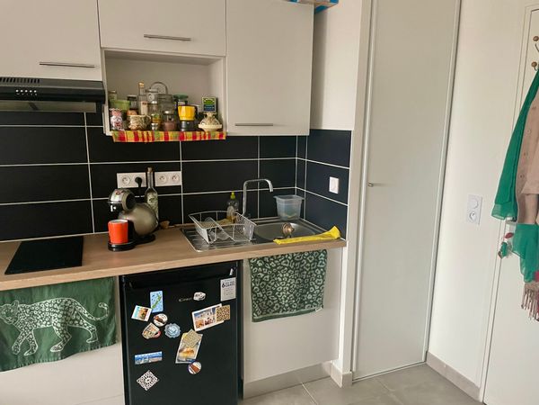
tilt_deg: -11.3
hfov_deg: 67.3
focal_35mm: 26
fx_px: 405
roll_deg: -0.7
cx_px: 270
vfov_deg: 53.1
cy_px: 202
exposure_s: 1/60
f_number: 1.6
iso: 400
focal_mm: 4.2
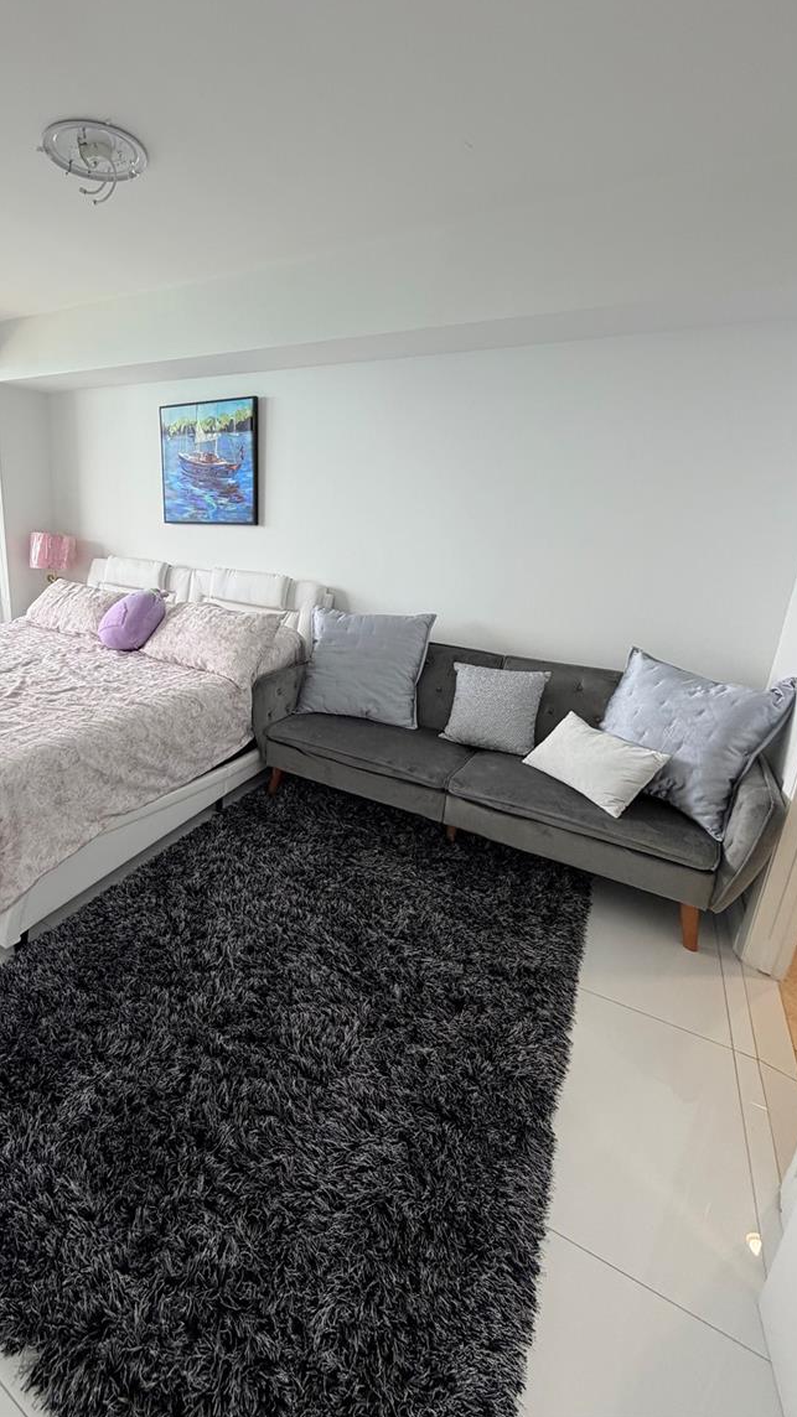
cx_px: 259
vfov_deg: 99.3
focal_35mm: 16
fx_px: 601
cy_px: 678
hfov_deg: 65.1
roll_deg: -3.5
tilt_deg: -15.4
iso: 160
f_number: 2.2
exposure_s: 1/120
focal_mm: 2.22
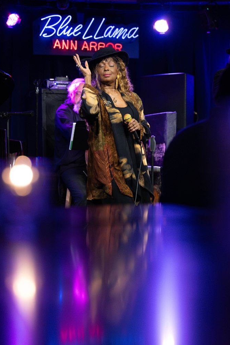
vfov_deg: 21.7
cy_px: 175
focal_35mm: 94
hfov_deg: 14.6
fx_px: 901
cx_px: 114
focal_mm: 92
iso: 6400
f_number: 3.2
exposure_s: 1/250
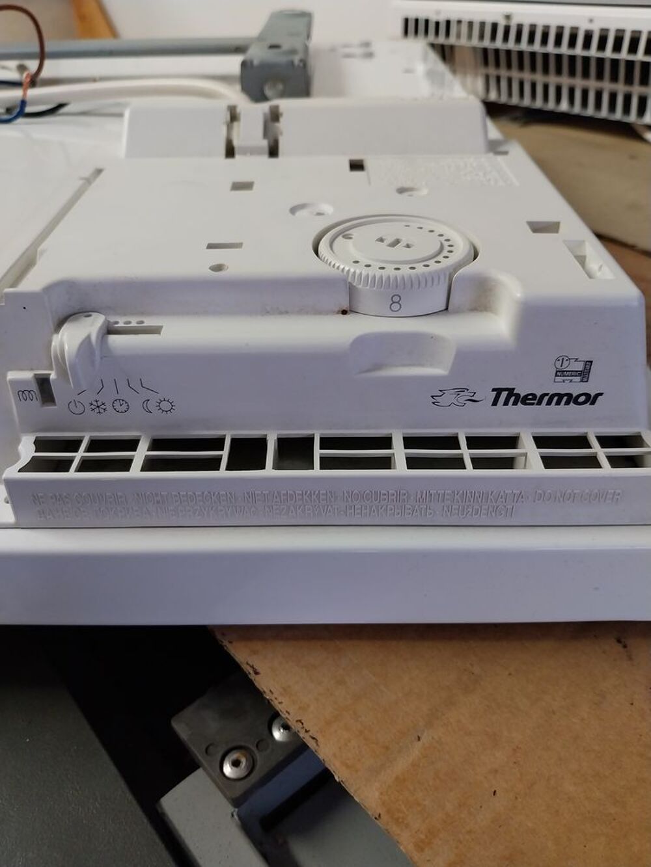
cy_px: 434
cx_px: 326
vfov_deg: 67.3
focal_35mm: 26
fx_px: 652
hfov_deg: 53.1
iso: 200
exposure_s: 1/50
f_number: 1.8
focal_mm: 4
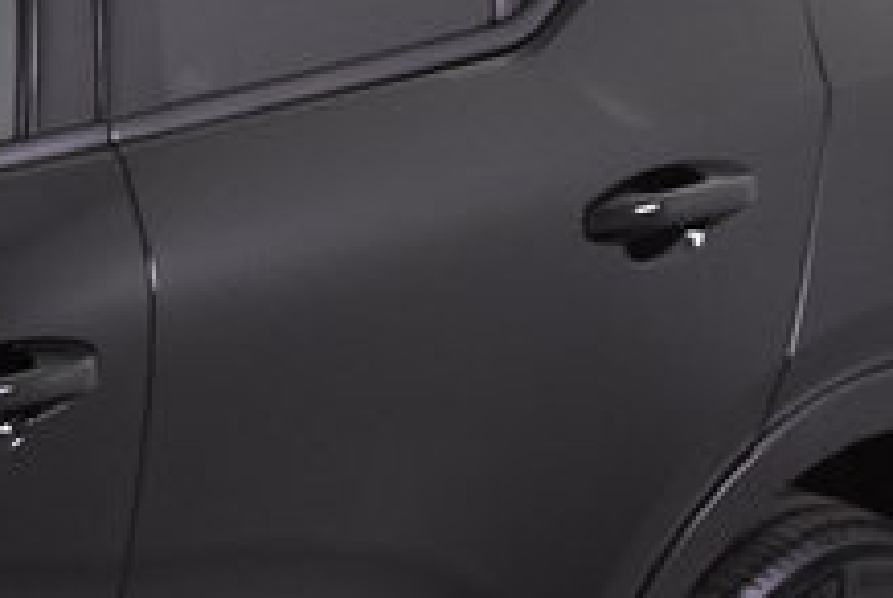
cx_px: -1368
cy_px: 584
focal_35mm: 211
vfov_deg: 6.5
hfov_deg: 8.7
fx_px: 5241
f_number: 4.5
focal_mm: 24
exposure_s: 1/80
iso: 1600
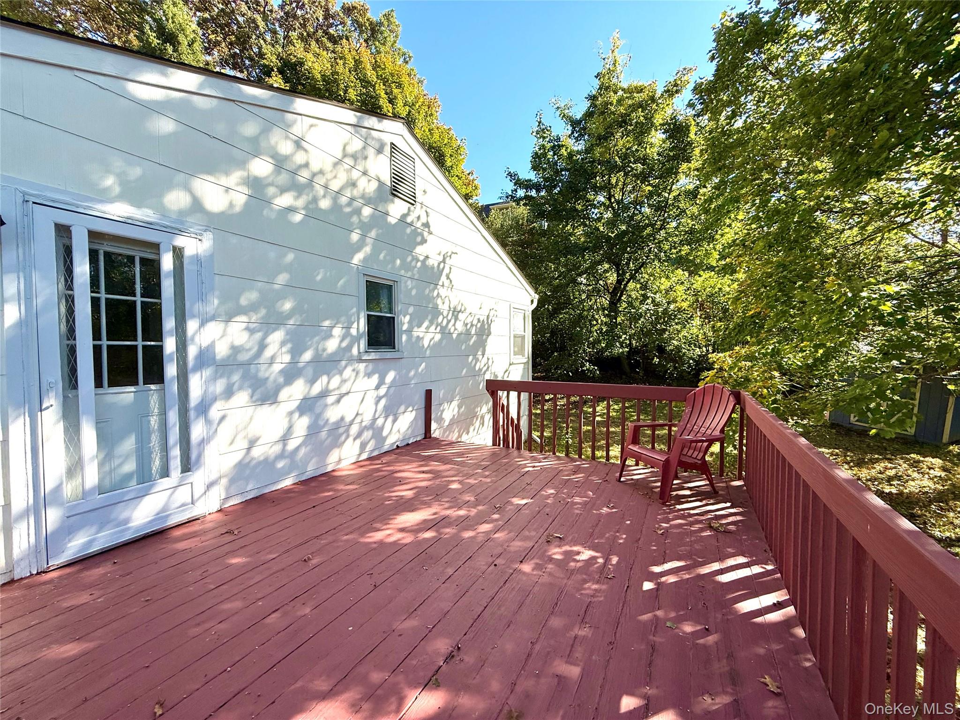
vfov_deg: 85.7
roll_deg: -1.2
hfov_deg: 102.1
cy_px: 360
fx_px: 388
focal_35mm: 14
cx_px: 480
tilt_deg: -1.6
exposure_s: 1/679
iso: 64
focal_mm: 2.22
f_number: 2.2
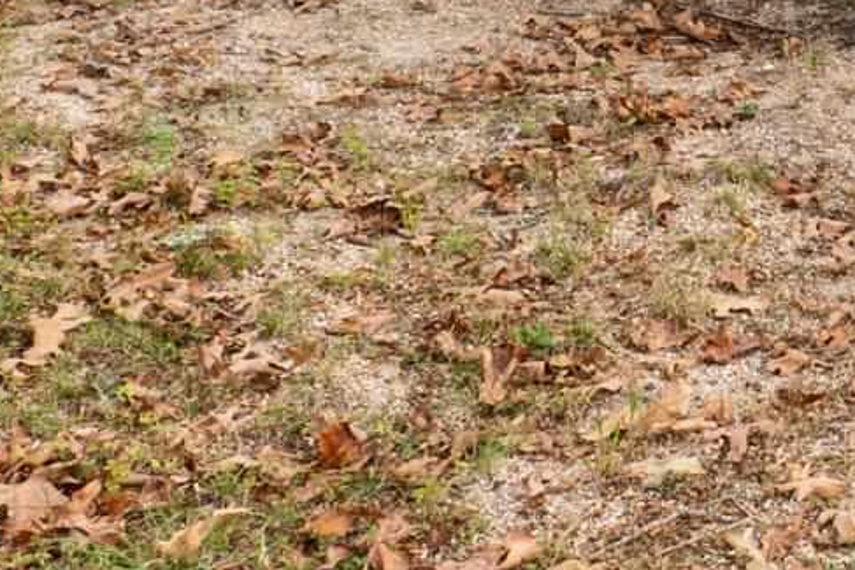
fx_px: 1939
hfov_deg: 19.4
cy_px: -464
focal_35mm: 82
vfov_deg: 14.6
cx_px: 1494
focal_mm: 10.6
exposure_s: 1/40
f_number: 9
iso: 200
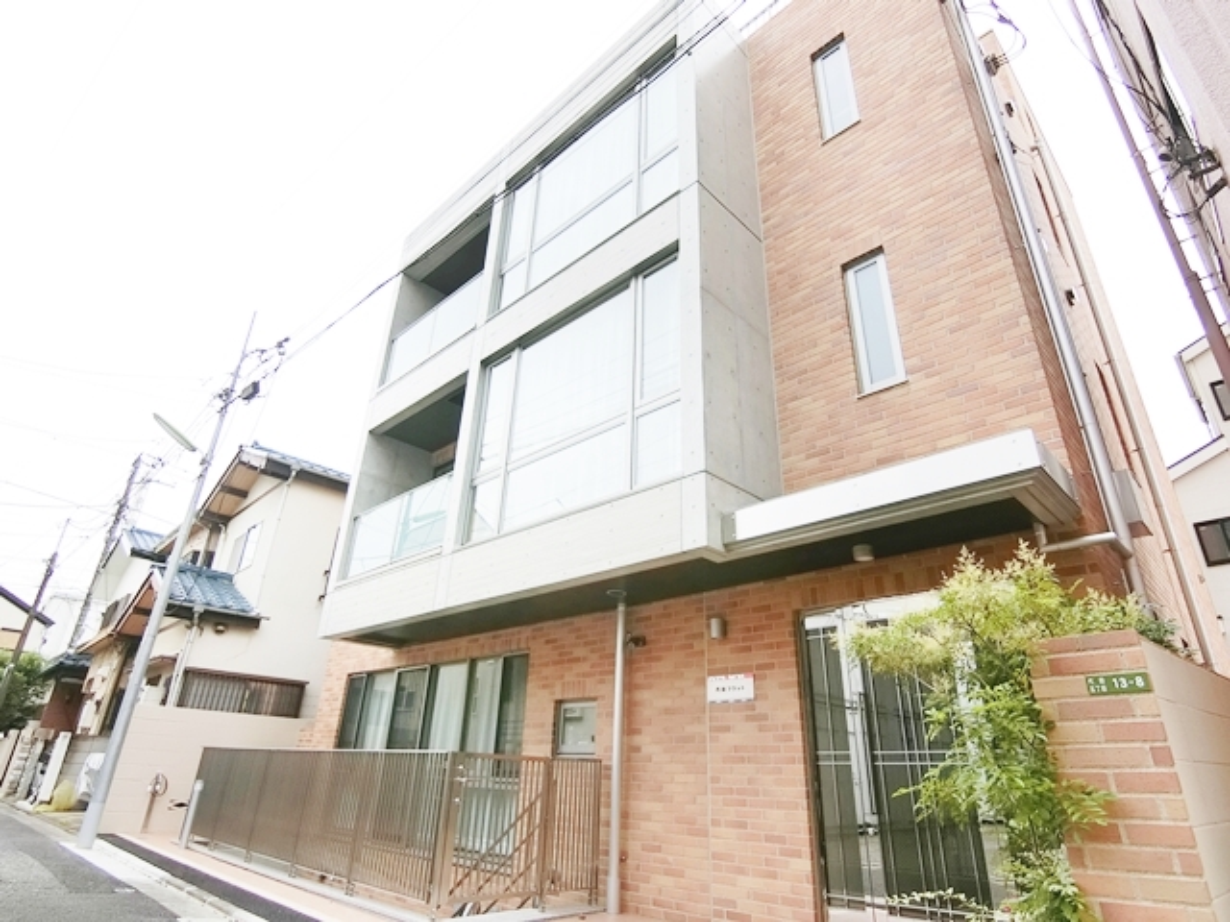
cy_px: 461
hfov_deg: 84.7
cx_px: 615
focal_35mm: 19
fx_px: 675
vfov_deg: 68.7
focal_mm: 4.06
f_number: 2.7
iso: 80
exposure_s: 1/500
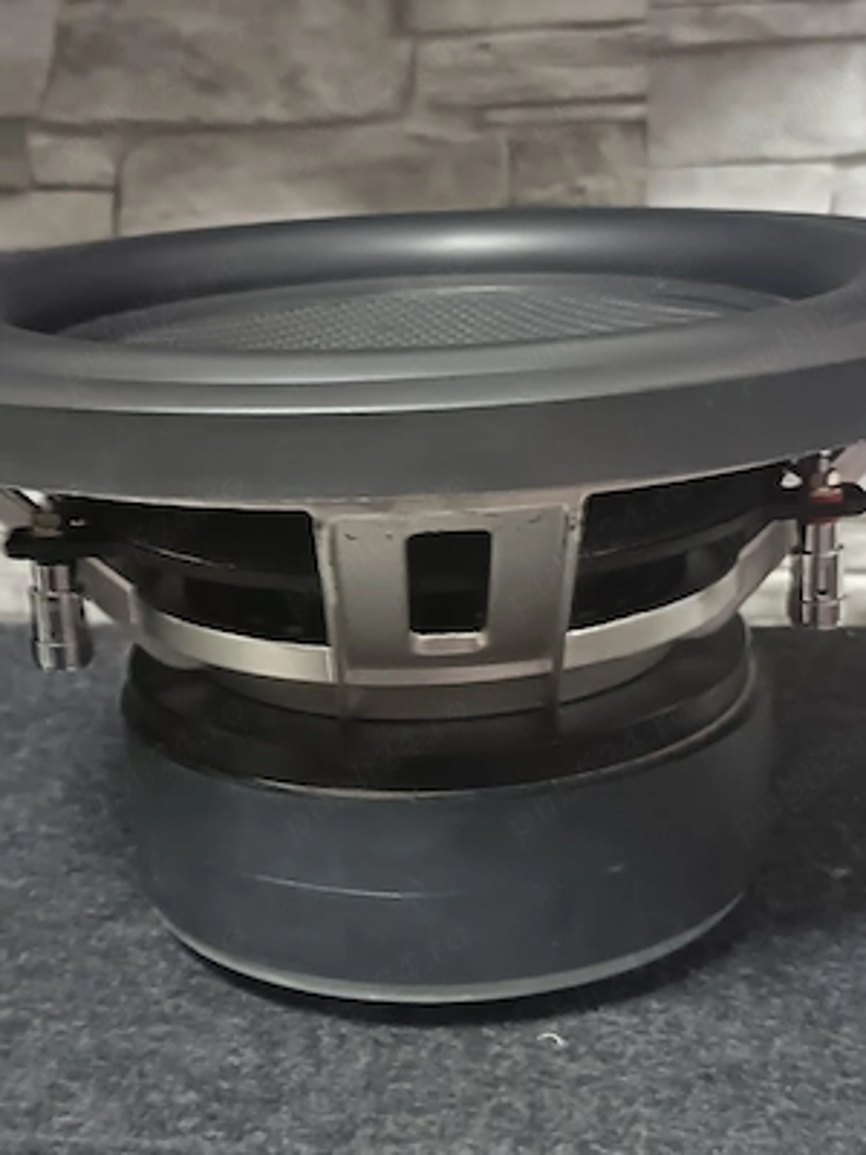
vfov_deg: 35.5
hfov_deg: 27.0
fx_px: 1801
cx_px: 433
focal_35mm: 54
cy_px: 578
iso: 7606
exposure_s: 1/14.3
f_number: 1.75
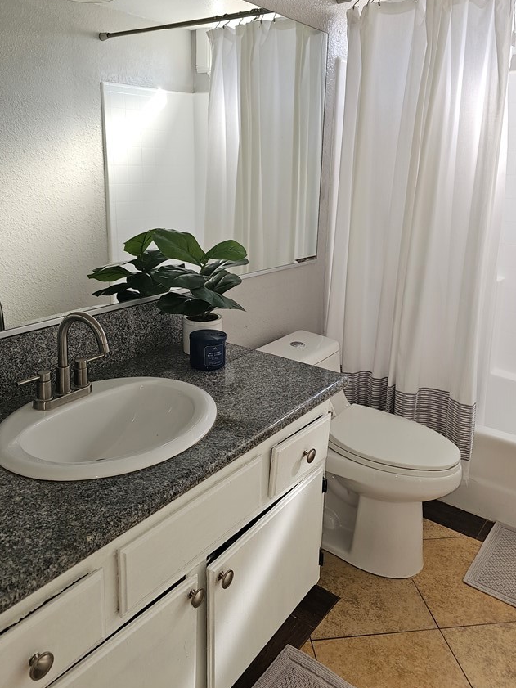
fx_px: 556
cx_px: 257
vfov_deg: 63.1
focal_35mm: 28
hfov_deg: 49.8
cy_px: 292
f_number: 1.7
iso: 40
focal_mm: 6.3
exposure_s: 1/60
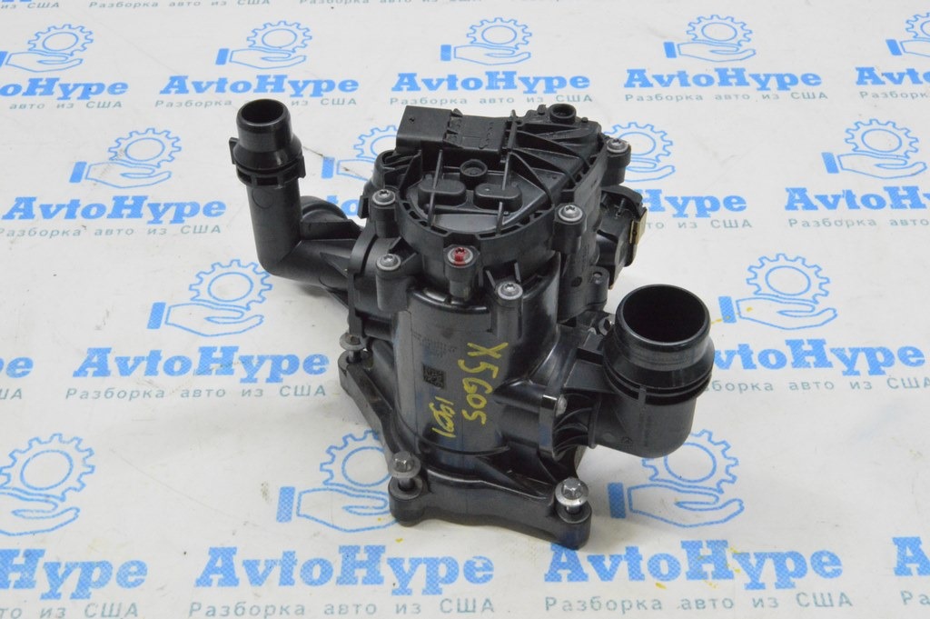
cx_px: 465
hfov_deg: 41.1
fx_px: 1239
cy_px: 310
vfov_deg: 28.0
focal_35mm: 48
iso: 6400
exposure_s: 1/20
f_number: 20
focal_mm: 32
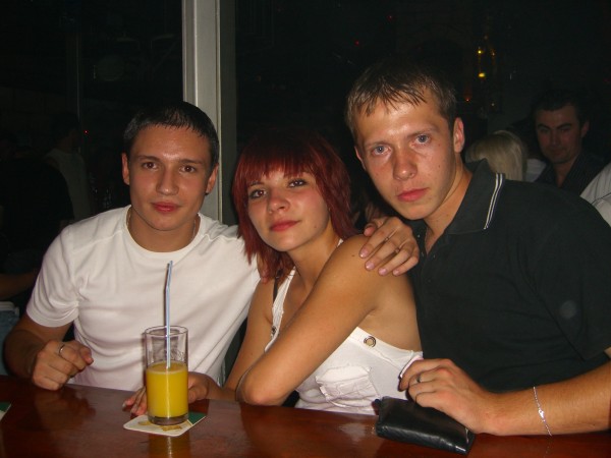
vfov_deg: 37.7
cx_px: 306
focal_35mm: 38
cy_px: 229
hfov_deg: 49.0
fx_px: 671
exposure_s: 1/60
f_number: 2.8
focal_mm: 7.9
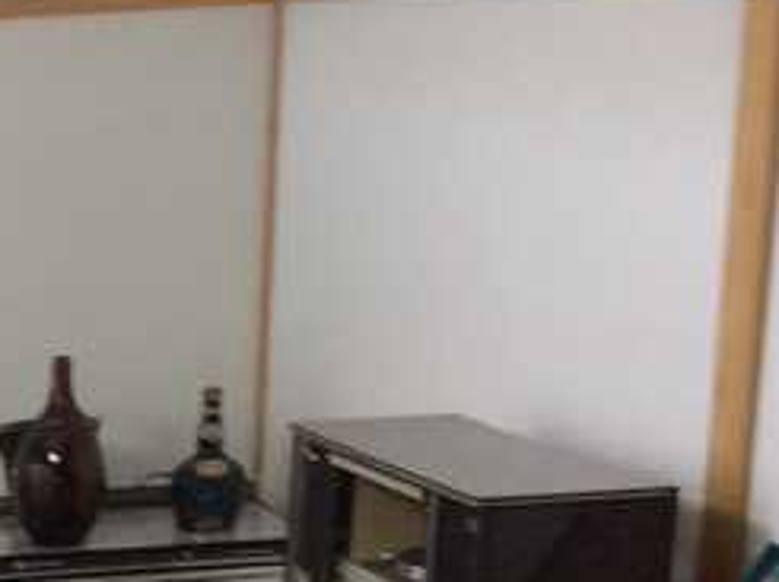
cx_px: -541
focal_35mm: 134
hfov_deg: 13.5
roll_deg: +2.6
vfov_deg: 10.3
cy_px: 1121
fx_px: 3011
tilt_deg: -20.0
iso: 64
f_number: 2.4
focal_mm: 3.3
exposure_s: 1/24
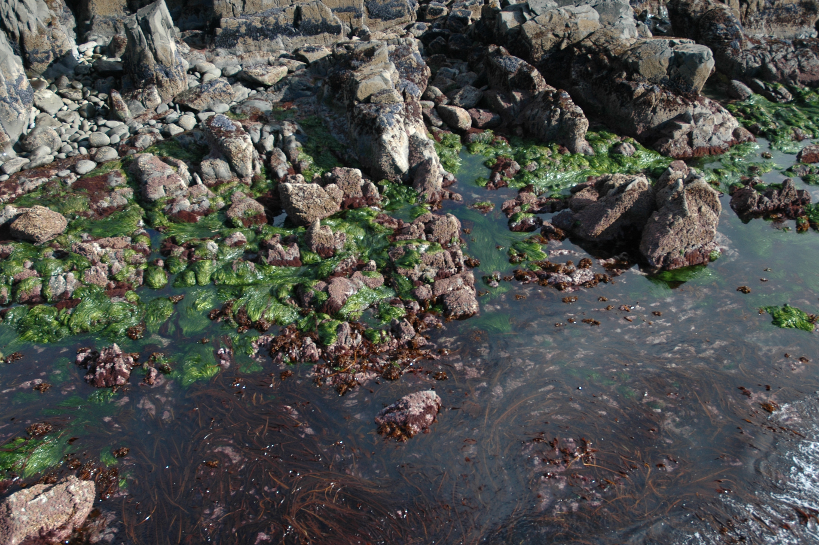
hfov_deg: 53.2
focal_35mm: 36
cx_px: 410
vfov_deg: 36.8
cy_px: 272
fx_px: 818
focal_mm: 24
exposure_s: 1/500
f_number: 4
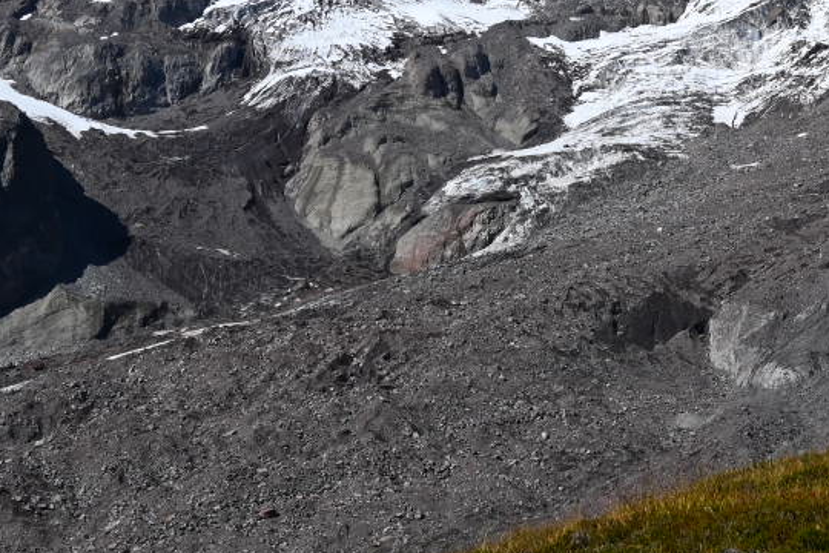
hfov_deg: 21.6
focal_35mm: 92
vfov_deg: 14.8
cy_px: 149
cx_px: 752
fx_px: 2124
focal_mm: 20.5
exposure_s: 1/400
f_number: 10
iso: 100
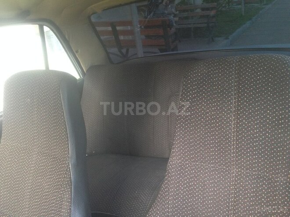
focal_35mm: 33
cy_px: 108
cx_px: 145
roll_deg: +10.7
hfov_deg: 55.4
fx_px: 276
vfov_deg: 42.9
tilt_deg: -19.0
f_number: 2.4
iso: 160
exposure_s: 1/20
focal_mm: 4.12
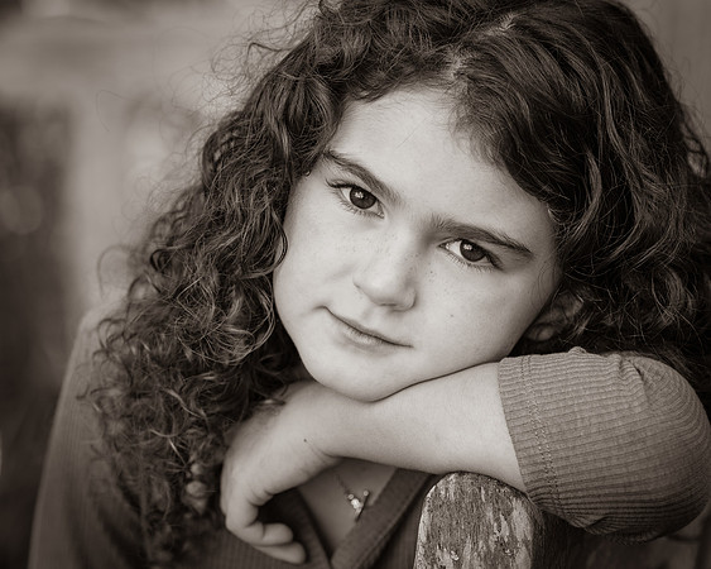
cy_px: 284
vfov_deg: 7.3
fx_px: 4442
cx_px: 343
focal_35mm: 211
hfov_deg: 9.2
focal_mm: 125
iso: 100
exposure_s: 1/320
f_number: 3.5
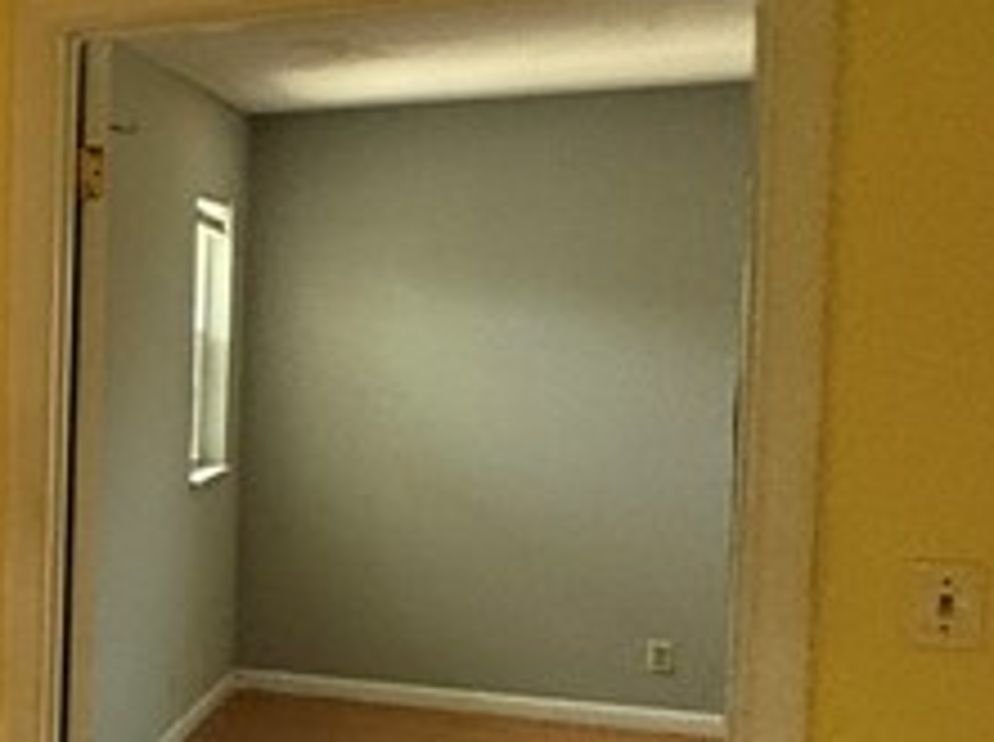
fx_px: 1863
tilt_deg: -2.8
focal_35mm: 65
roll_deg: +0.0
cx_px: -1111
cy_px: 423
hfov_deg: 17.7
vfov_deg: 22.5
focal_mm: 2.22
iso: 50
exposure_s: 1/99
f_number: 2.2
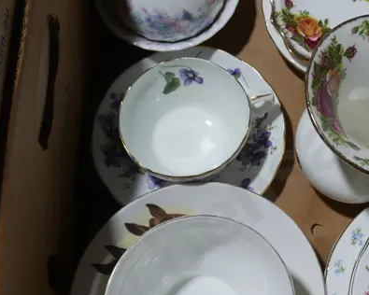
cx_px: 369
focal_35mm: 81
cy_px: 112
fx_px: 885
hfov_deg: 22.6
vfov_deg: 18.9
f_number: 4.5
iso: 200
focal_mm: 16
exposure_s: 1/125
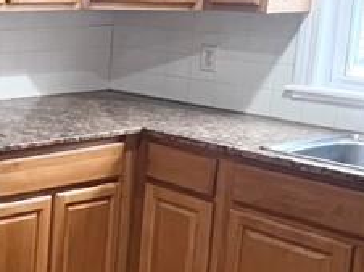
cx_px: -259
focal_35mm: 59
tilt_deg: -7.4
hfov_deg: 22.5
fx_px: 620
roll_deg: +0.7
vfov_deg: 24.4
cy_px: 56
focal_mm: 1.57
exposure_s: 1/60
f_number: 1.8
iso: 400
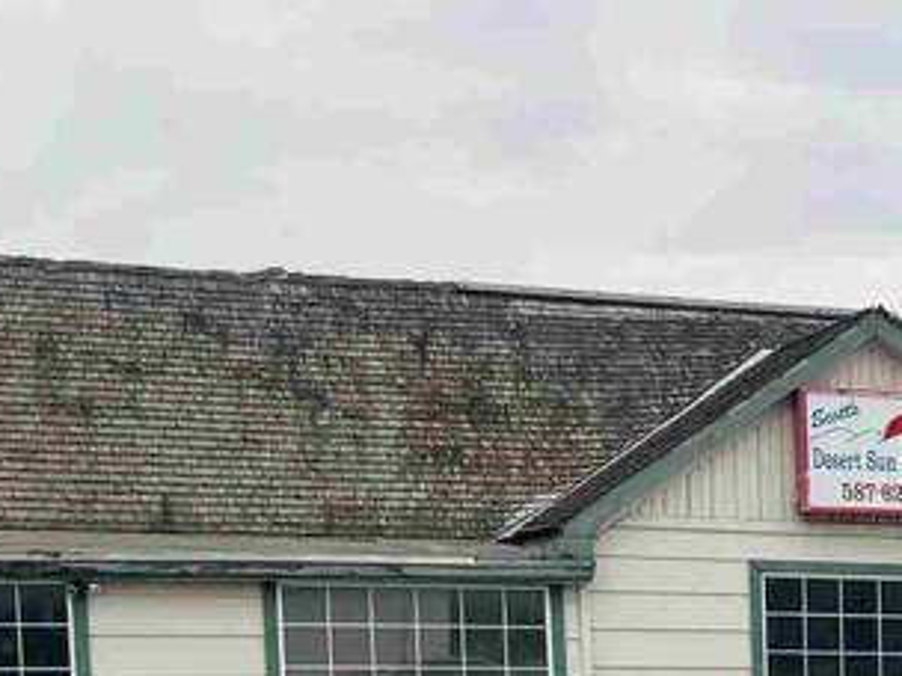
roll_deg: -0.4
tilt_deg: -6.4
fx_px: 2632
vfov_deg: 13.9
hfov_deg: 17.4
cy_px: 949
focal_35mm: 101
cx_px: 1380
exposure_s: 1/5814
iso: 80
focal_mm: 6.76
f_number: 1.78
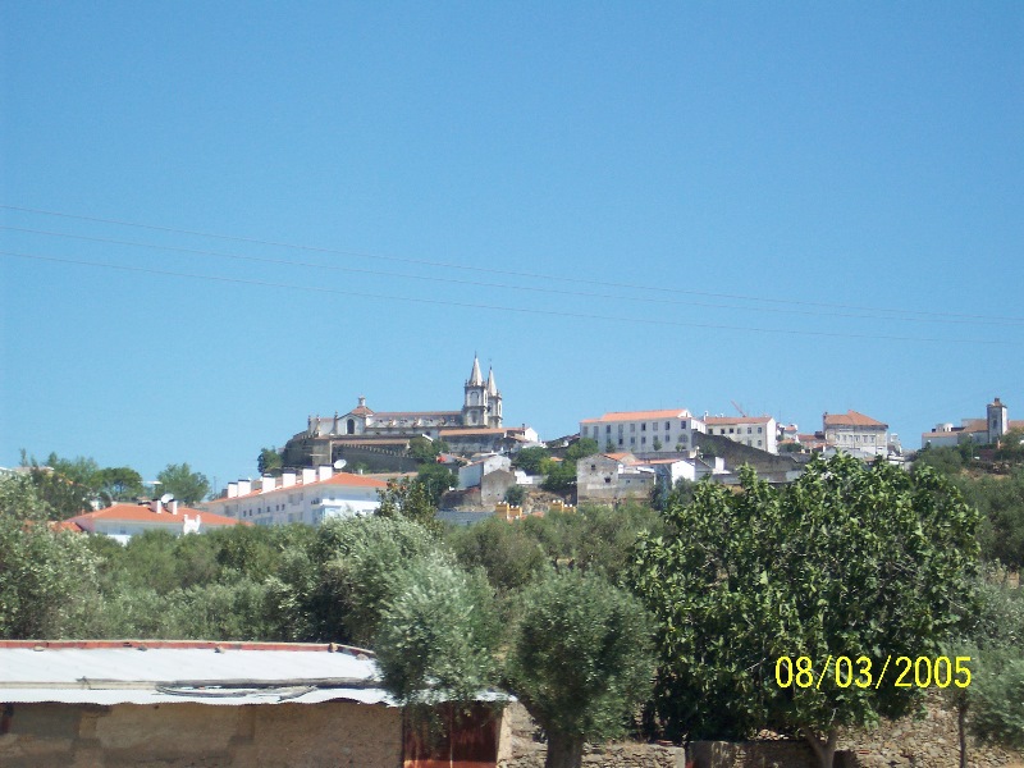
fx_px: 3372
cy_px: 384
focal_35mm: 114
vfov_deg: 13.0
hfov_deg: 17.3
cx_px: 512
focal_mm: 24
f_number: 4.8
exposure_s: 1/700
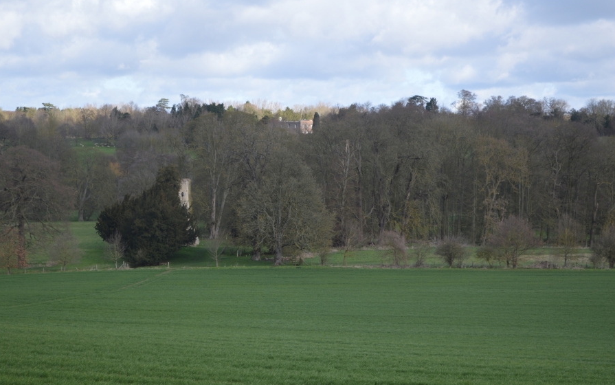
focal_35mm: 85
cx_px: 307
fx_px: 1417
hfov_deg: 24.5
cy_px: 182
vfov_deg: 15.5
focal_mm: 55
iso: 100
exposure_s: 1/160
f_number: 6.3
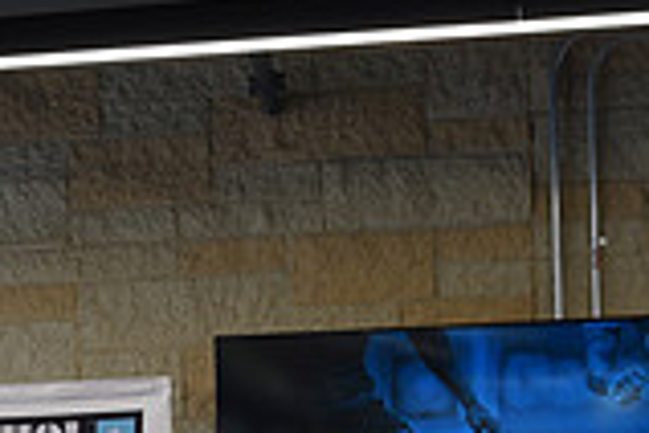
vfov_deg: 11.1
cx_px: 73
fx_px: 2109
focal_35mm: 117
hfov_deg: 17.3
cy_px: 733
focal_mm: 32
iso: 400
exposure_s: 1/60
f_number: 4
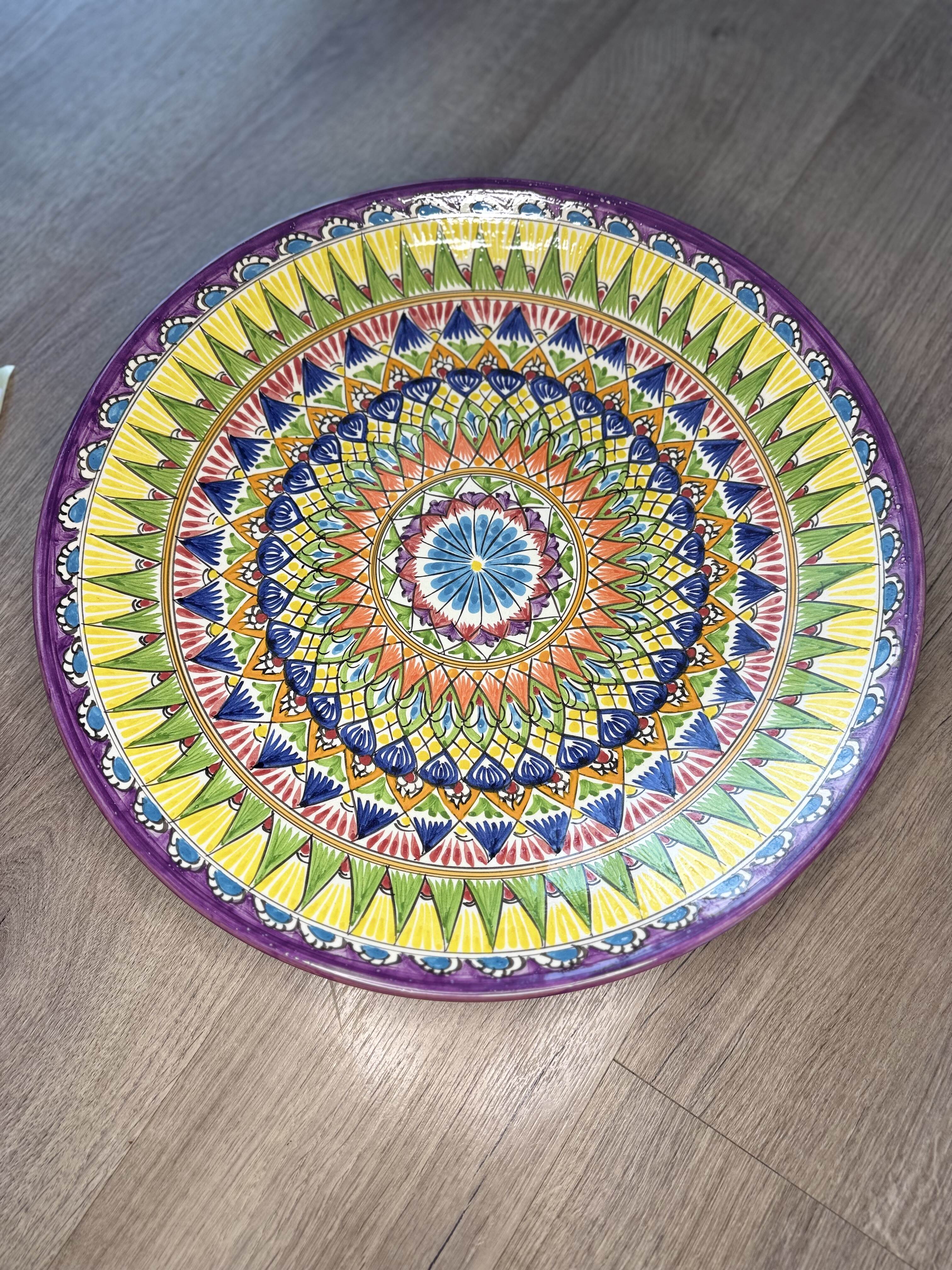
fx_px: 880
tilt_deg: -71.9
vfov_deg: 71.6
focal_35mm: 24
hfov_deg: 56.8
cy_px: 635
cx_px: 476
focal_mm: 6.76
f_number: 1.78
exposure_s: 1/121
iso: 125
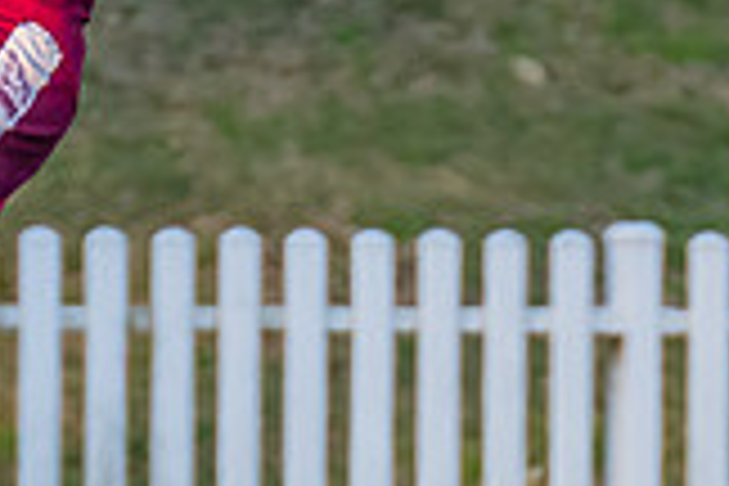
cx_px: -130
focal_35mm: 3386
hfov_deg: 0.6
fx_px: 68561
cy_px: -36
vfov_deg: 0.4
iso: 800
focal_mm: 420
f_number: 4.5
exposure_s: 1/1000
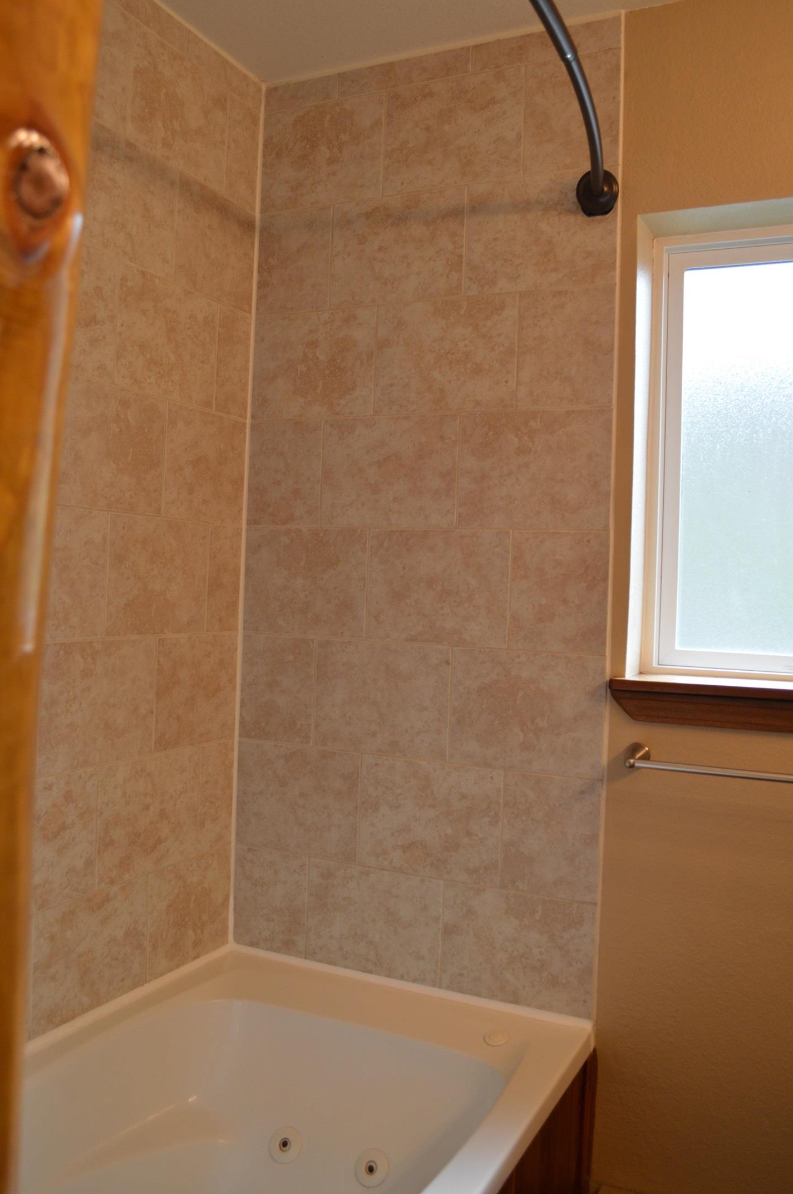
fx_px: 960
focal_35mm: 29
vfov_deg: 63.7
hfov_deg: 44.9
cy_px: 568
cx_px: 378
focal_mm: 18
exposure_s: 1/100
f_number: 5
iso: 400
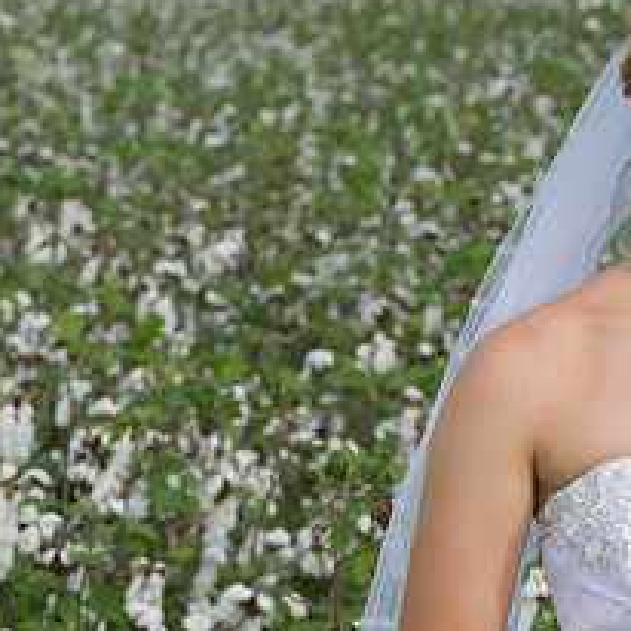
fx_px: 5713
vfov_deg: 6.3
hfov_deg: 6.3
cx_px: 417
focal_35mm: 277
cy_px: 453
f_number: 8
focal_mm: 116
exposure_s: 1/160
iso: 200
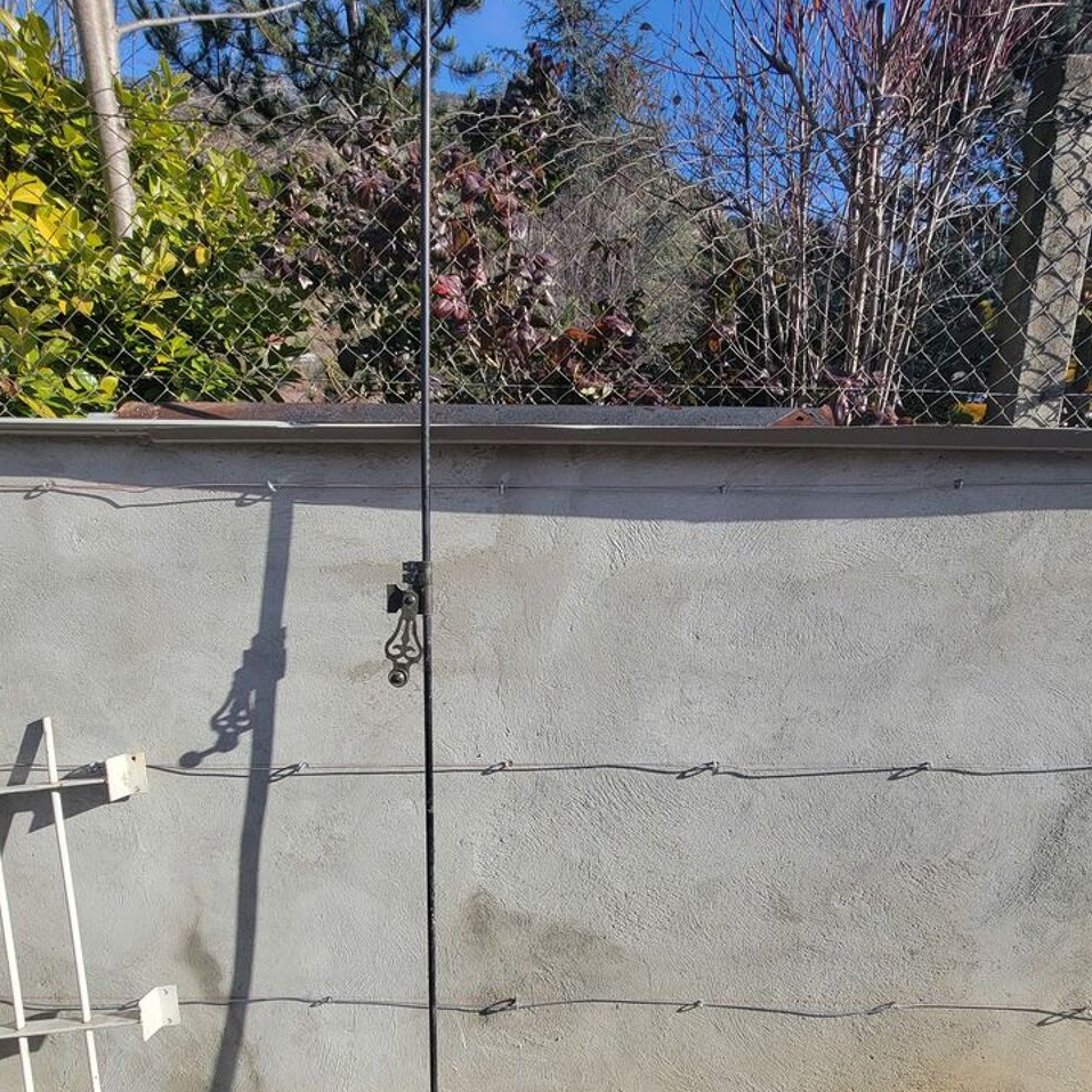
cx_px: 548
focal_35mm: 16
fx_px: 571
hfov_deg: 87.4
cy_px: 646
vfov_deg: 86.5
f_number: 2.2
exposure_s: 1/859
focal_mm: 2.2
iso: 50
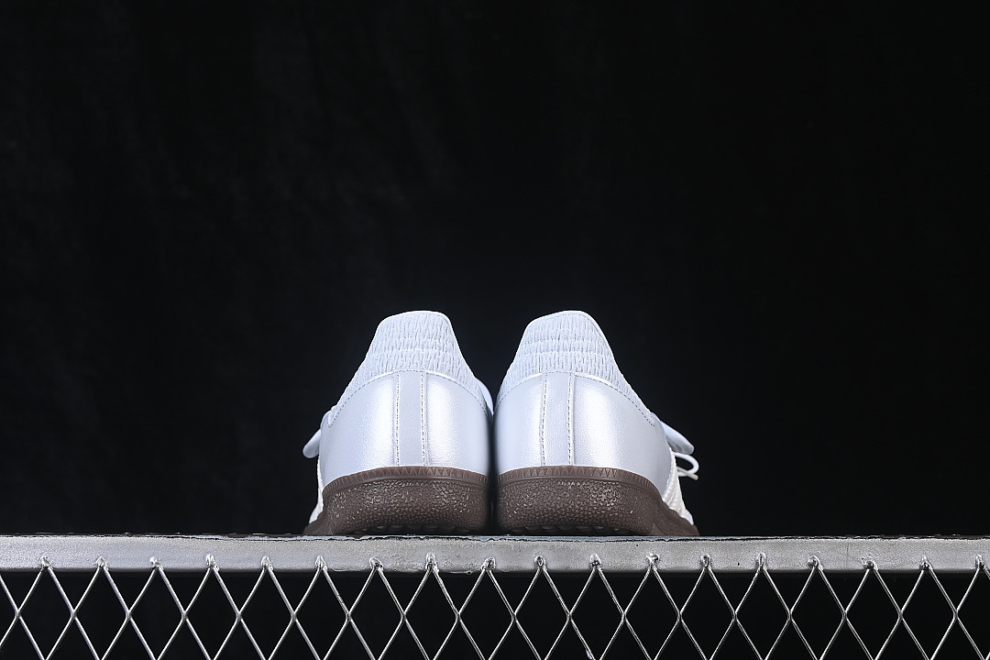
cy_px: 330
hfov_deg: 27.0
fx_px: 2062
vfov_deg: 18.2
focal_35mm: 75
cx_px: 495
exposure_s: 1/80
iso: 160
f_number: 8
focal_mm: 50
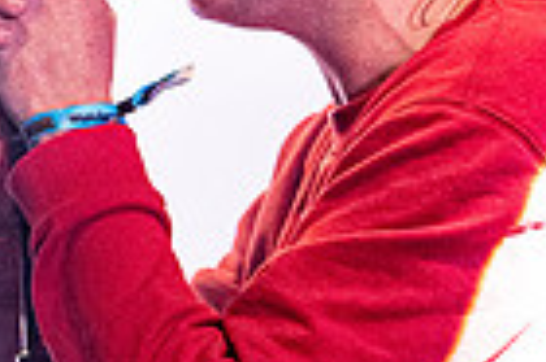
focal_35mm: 1185
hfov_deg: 1.7
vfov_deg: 1.2
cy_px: -16
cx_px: 206
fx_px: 17951
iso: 1000
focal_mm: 200
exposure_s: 1/500
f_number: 5
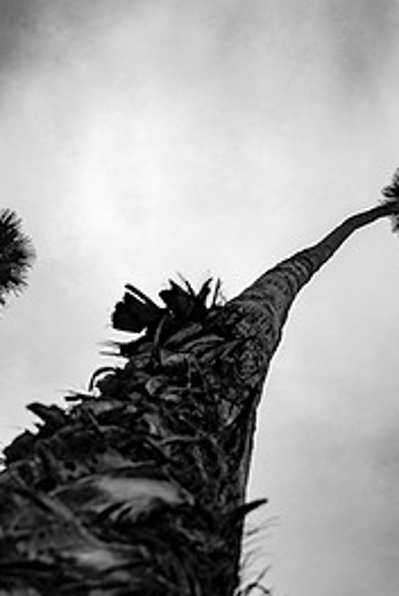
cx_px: 338
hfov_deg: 31.6
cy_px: 417
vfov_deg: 46.3
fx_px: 680
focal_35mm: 41
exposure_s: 1/1250
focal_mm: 24
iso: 400
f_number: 4
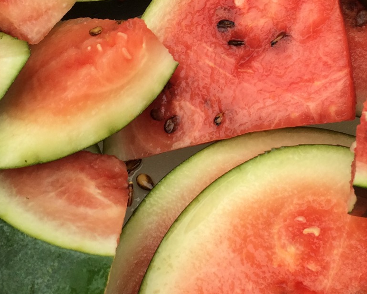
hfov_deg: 25.2
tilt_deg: -55.7
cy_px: -27
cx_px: 259
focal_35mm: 75
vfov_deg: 19.6
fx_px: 814
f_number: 2.2
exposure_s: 1/174
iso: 32
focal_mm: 4.15
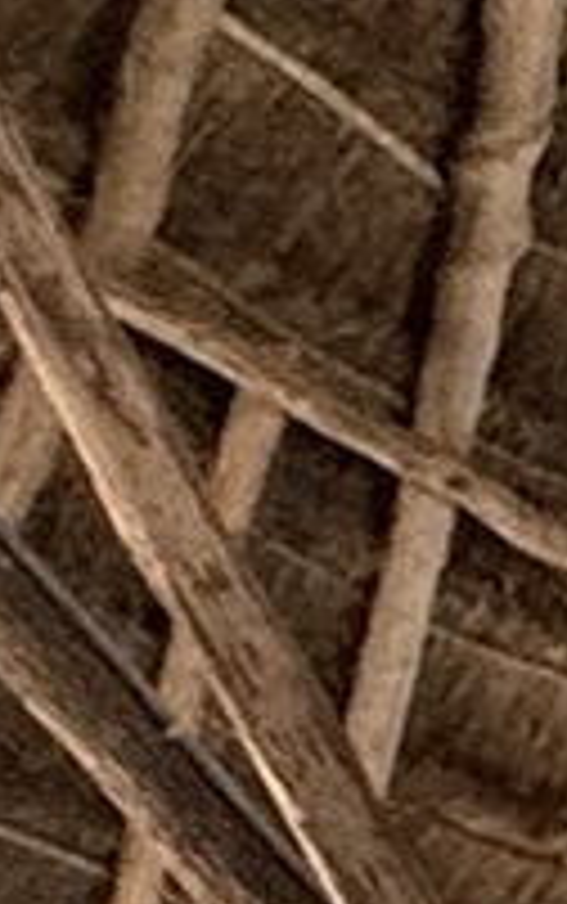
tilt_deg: +13.8
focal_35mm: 151
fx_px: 3725
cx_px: 3650
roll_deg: +0.0
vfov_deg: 12.9
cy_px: 1471
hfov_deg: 4.8
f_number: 2.2
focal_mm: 2.22
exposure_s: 1/60
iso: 500
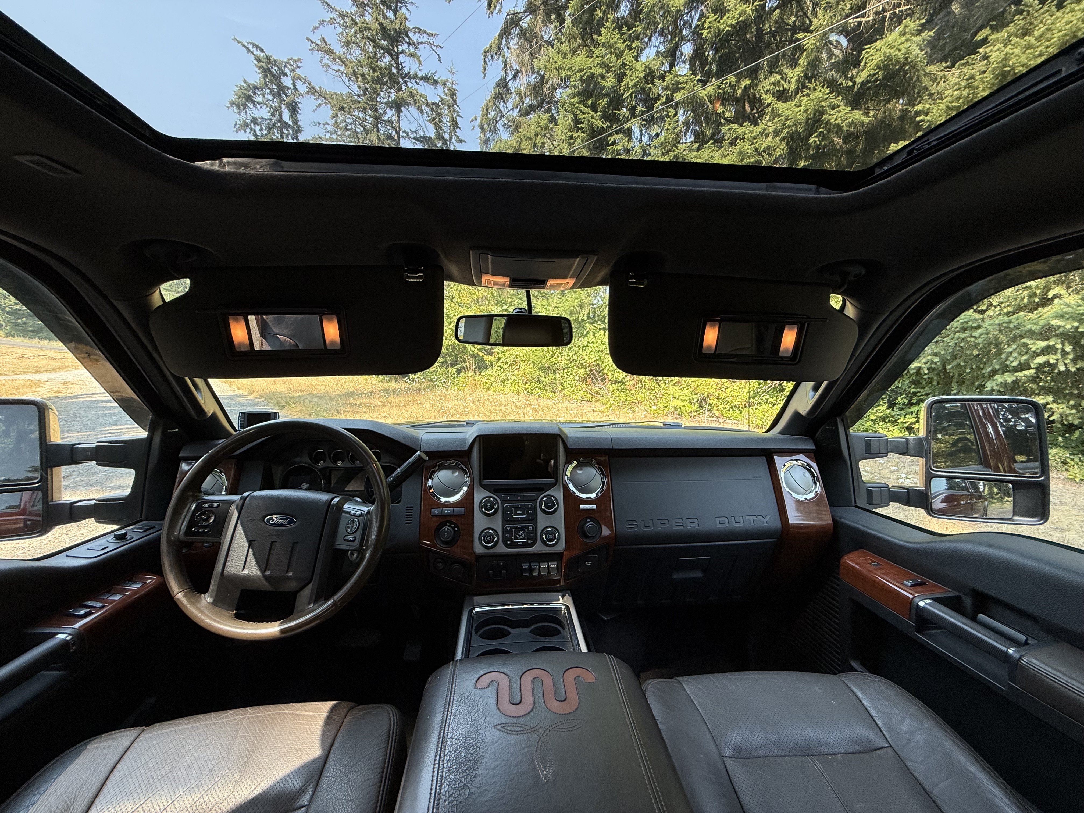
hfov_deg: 102.1
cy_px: 406
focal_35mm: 14
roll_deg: -2.2
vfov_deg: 85.7
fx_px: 438
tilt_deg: -7.0
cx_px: 542
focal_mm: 2.22
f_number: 2.2
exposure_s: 1/123
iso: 64
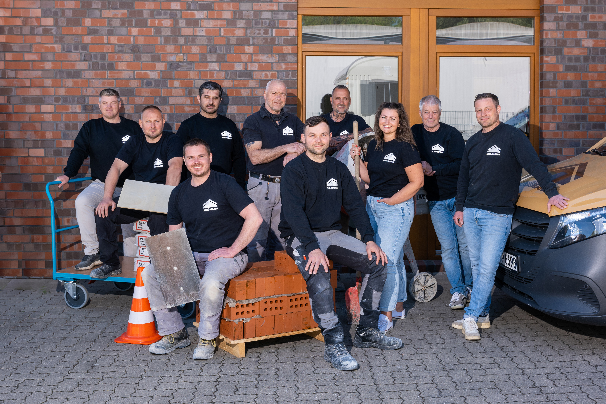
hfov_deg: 43.6
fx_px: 757
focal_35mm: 45
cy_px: 205
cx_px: 302
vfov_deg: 29.9
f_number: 8
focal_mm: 42
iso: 200
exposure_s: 1/200
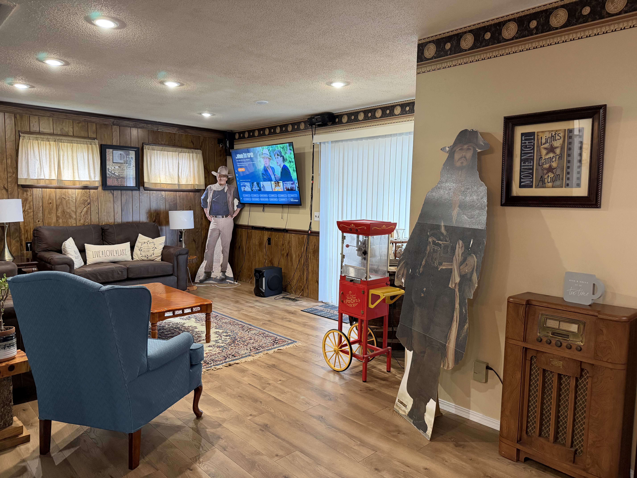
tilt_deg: -5.7
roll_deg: -1.1
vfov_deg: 56.8
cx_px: 318
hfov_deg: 71.6
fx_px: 442
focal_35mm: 24
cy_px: 239
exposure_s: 1/60
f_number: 1.78
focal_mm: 6.76
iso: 500
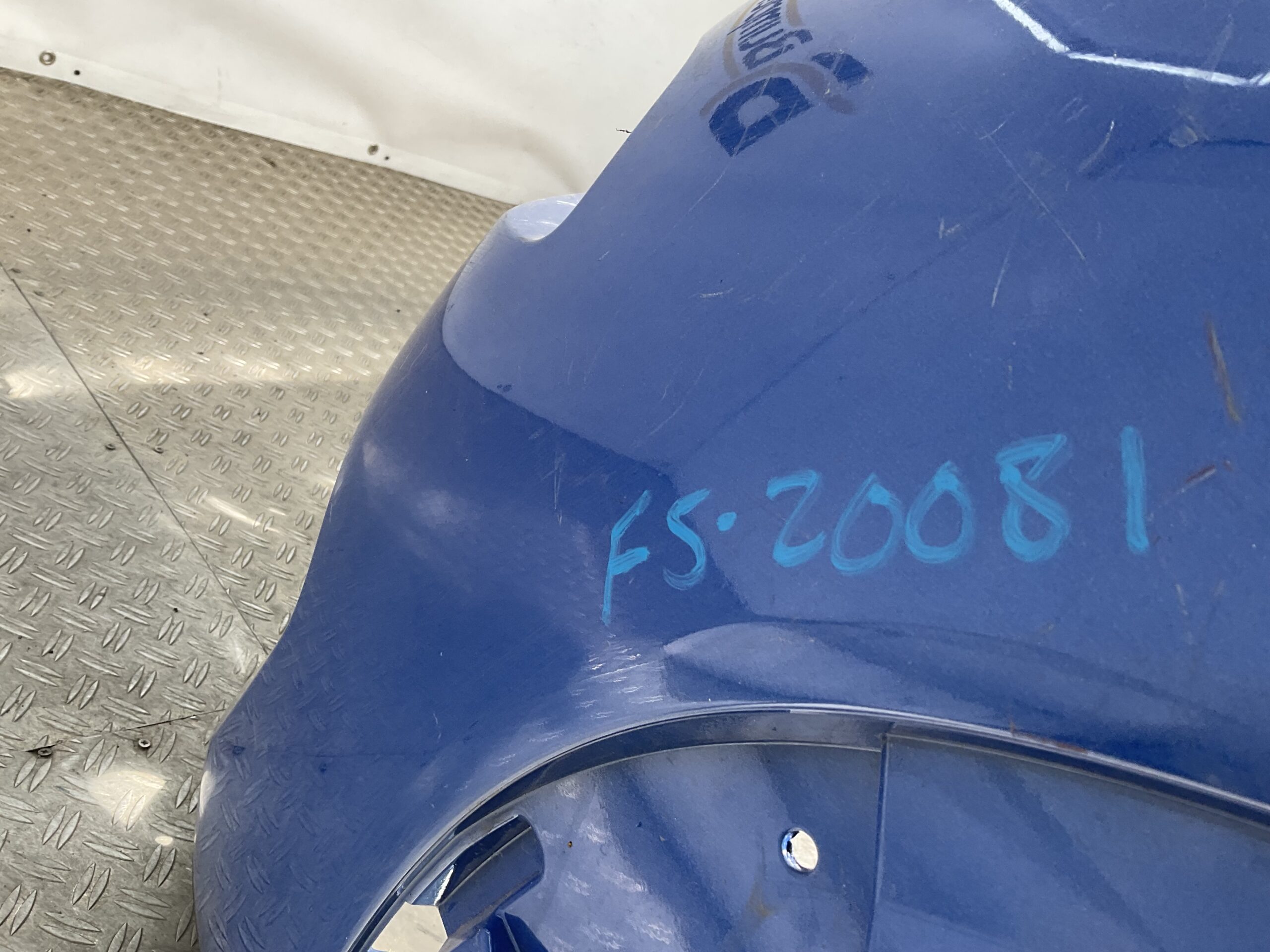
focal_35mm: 29
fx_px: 1064
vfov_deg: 48.2
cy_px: 476
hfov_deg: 61.7
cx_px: 635
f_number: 1.8
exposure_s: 1/100
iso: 20
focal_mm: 3
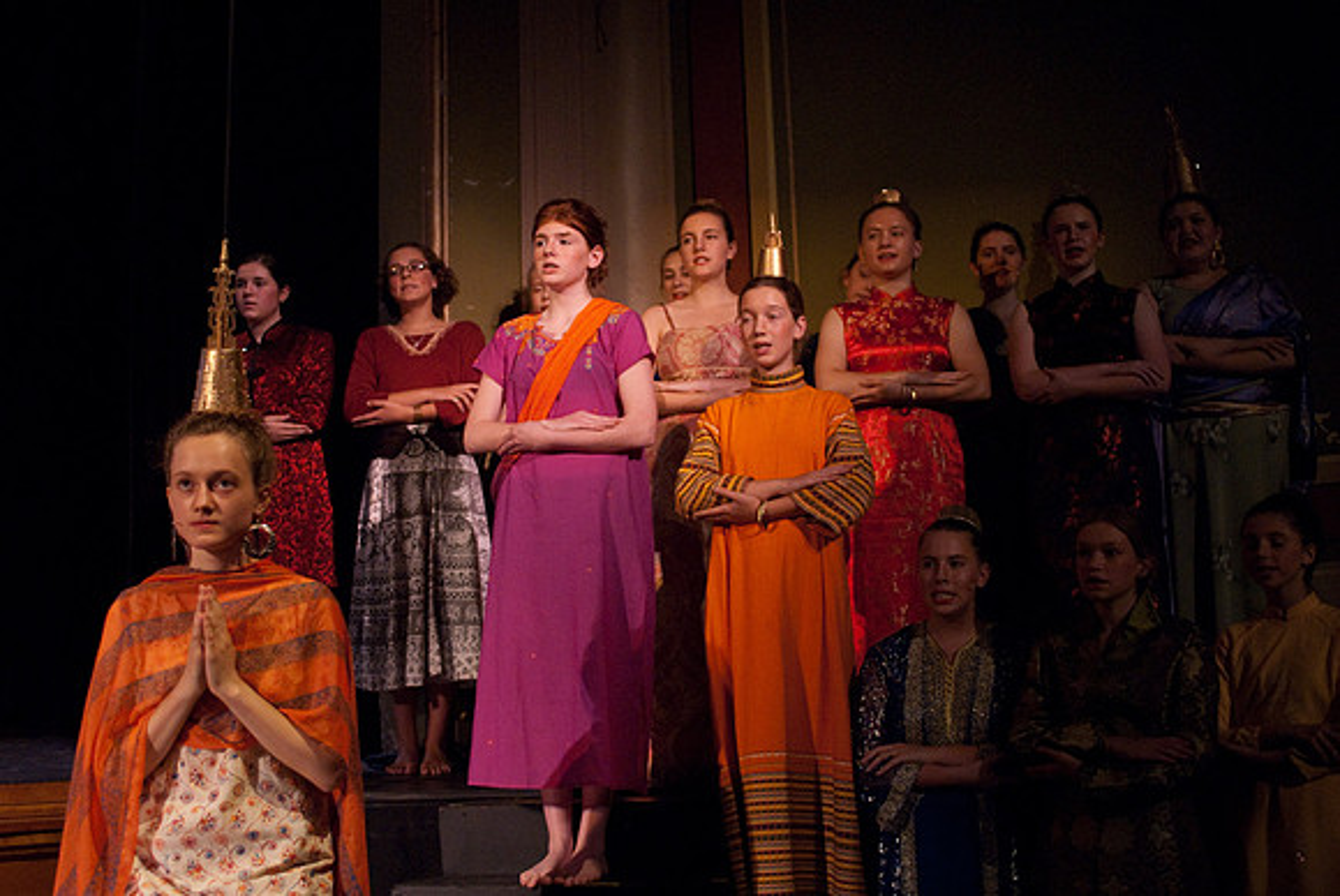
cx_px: 670
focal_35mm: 42
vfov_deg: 32.0
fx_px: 1565
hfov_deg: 46.4
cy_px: 448
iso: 1000
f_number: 2.8
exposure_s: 1/40
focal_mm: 28
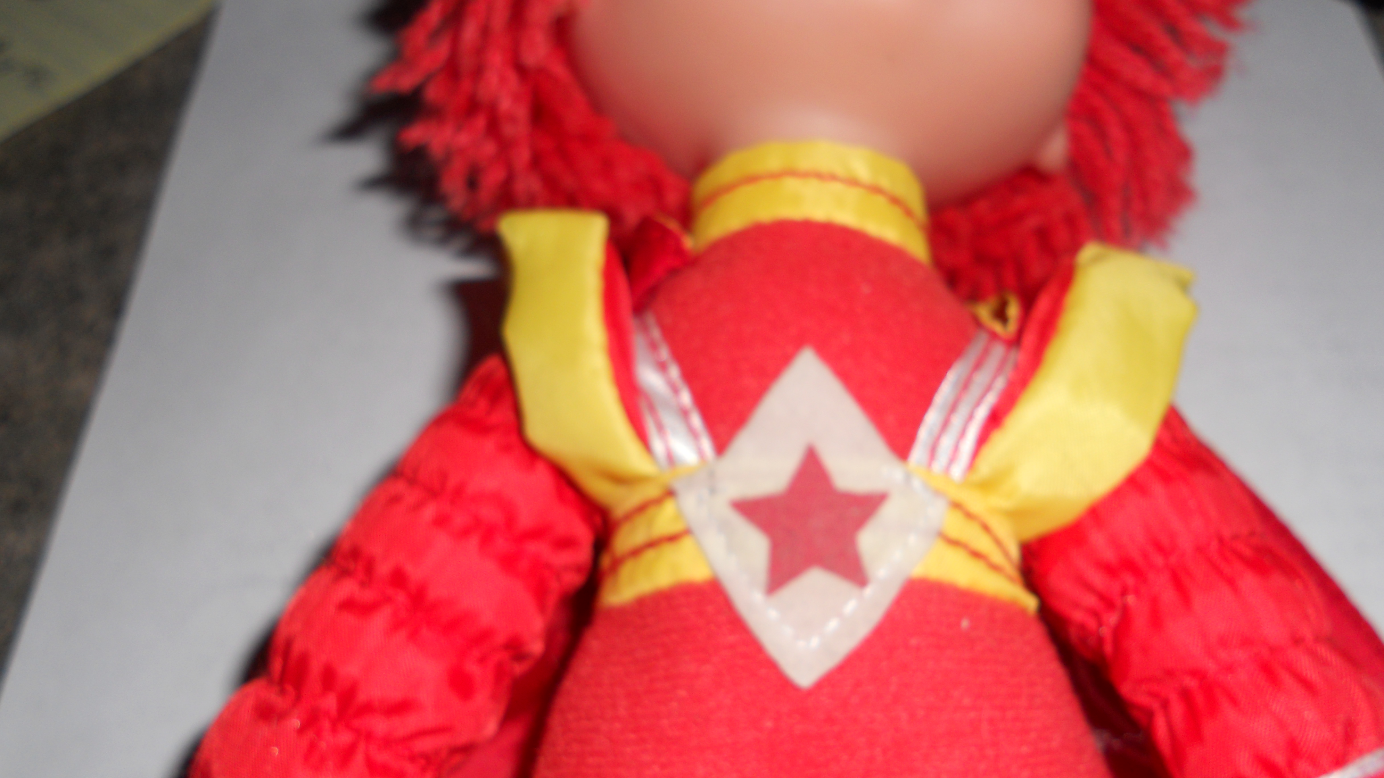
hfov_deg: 56.6
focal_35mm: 35
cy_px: 437
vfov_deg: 33.7
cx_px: 694
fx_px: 1284
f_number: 8.8
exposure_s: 1/25
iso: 80
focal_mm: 5.8
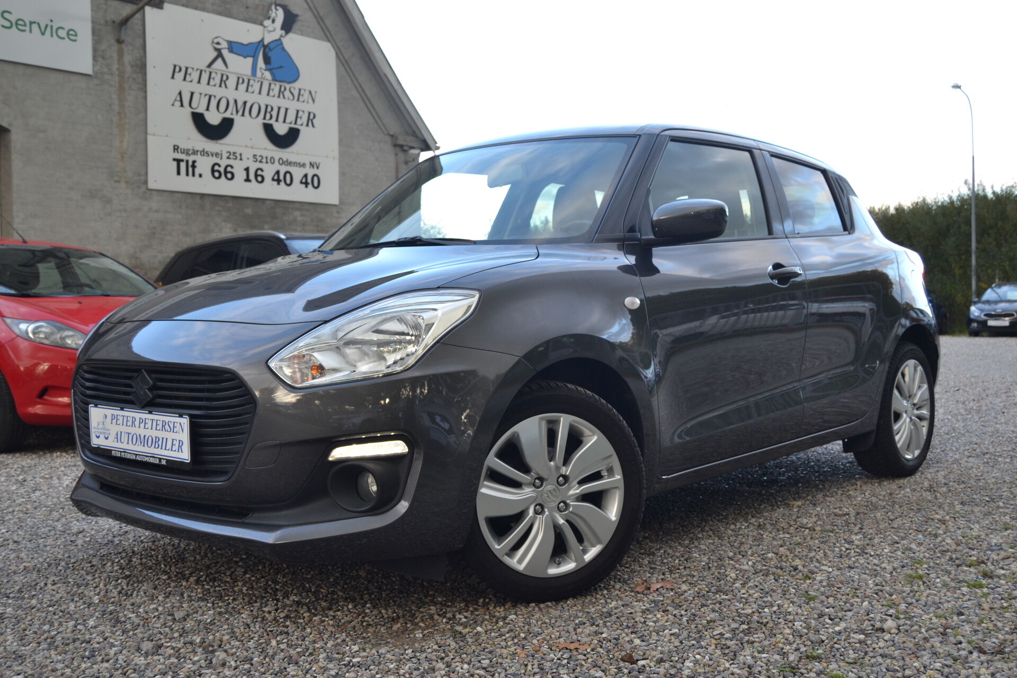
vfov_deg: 34.2
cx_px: 508
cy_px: 339
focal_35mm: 39
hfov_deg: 49.6
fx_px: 1102
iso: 250
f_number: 5.6
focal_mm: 26
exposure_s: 1/125
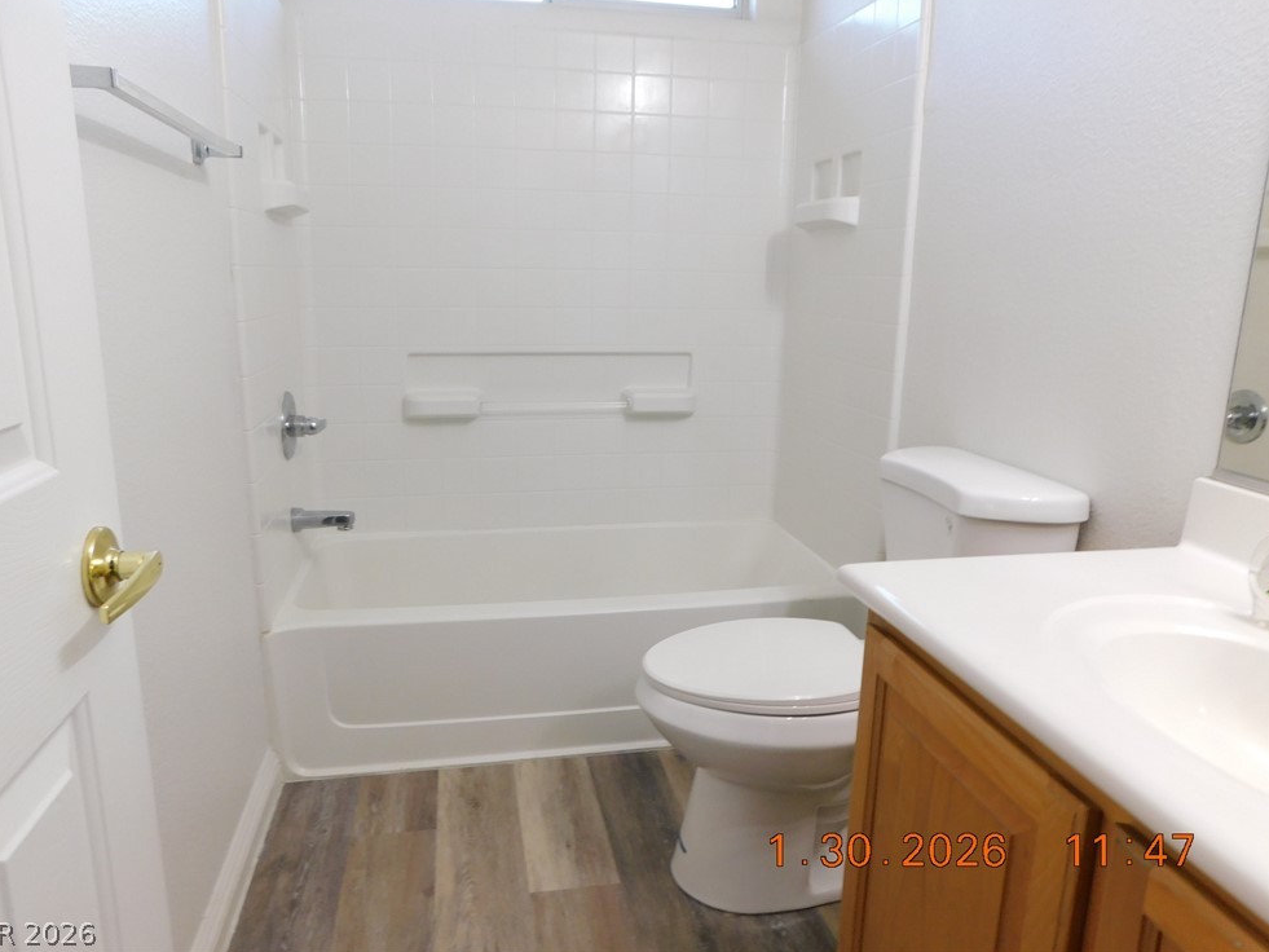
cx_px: 616
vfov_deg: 56.8
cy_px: 458
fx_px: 880
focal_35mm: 24
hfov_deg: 71.6
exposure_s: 1/30
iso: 140
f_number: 3
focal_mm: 4
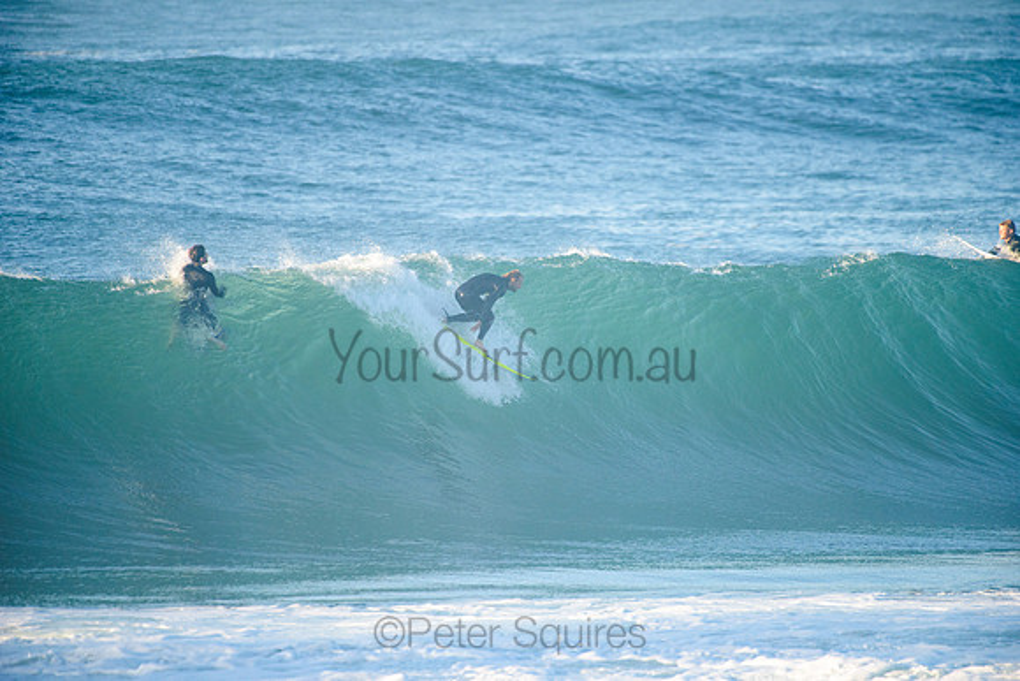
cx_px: 510
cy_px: 340
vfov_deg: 2.8
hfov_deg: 4.1
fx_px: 14172
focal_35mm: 500
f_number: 5.6
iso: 450
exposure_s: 1/1600
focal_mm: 500
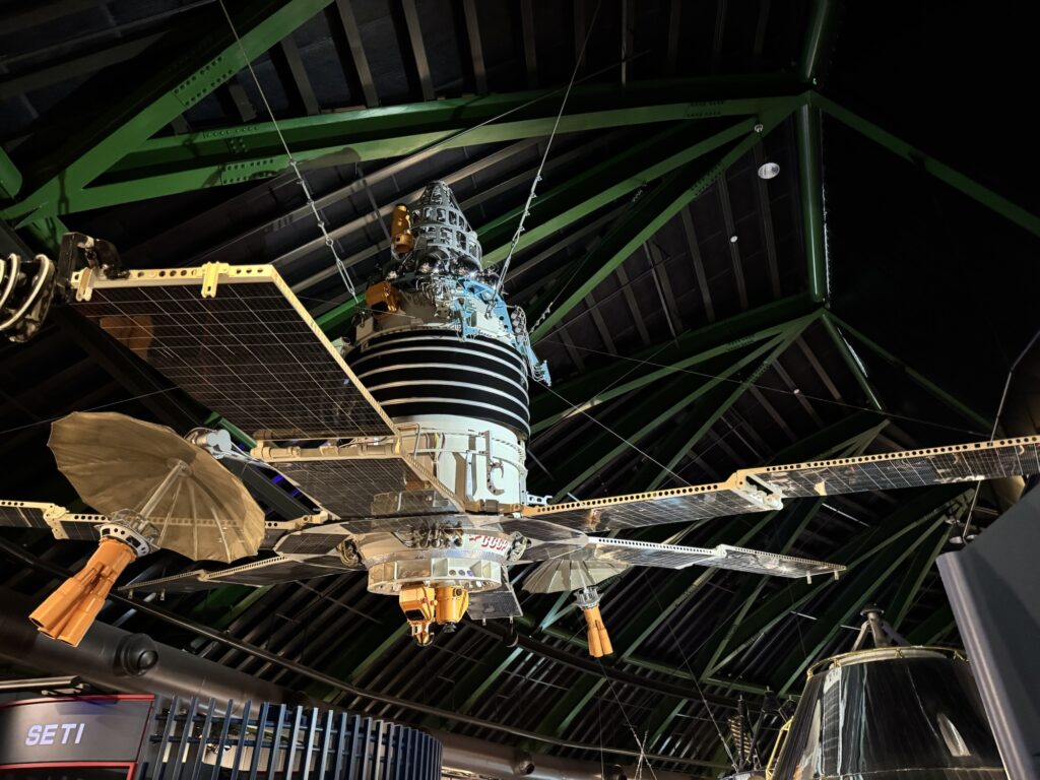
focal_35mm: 24
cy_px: 390
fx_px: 721
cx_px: 520
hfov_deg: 71.6
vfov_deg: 56.8
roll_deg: +1.1
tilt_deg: +34.4
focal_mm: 6.76
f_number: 1.78
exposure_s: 1/30
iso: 1250
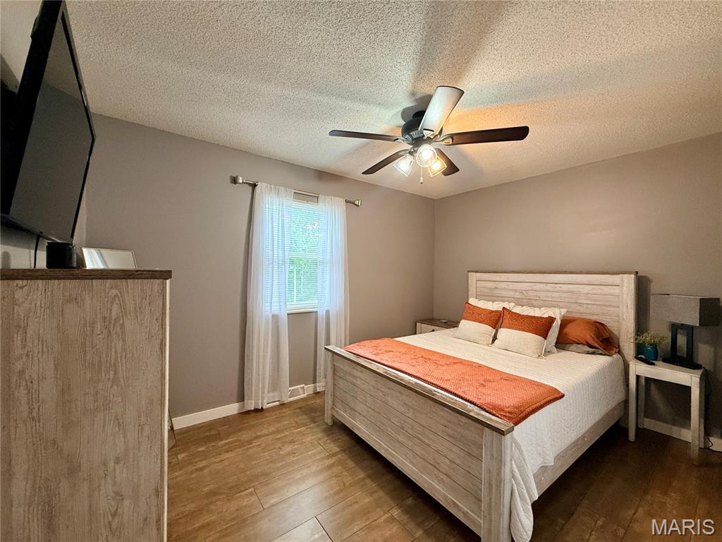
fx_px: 292
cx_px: 361
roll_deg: -0.7
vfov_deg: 85.7
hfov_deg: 102.1
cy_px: 271
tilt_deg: +0.5
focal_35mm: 14
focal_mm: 2.22
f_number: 2.2
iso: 250
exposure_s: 1/120
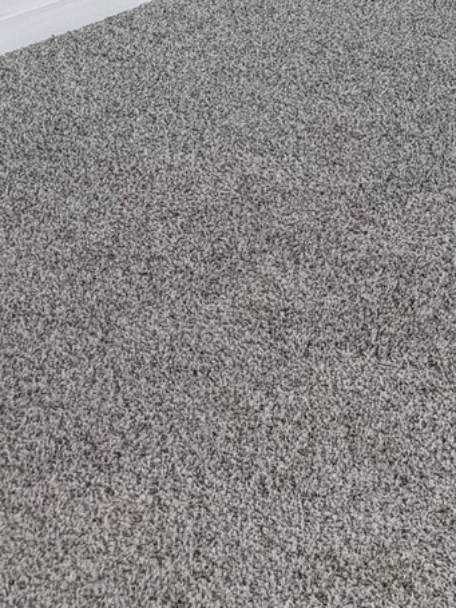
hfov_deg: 12.0
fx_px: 1898
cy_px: -285
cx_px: 952
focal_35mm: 108
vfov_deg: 16.7
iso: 64
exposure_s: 1/206
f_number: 1.78
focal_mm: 6.76
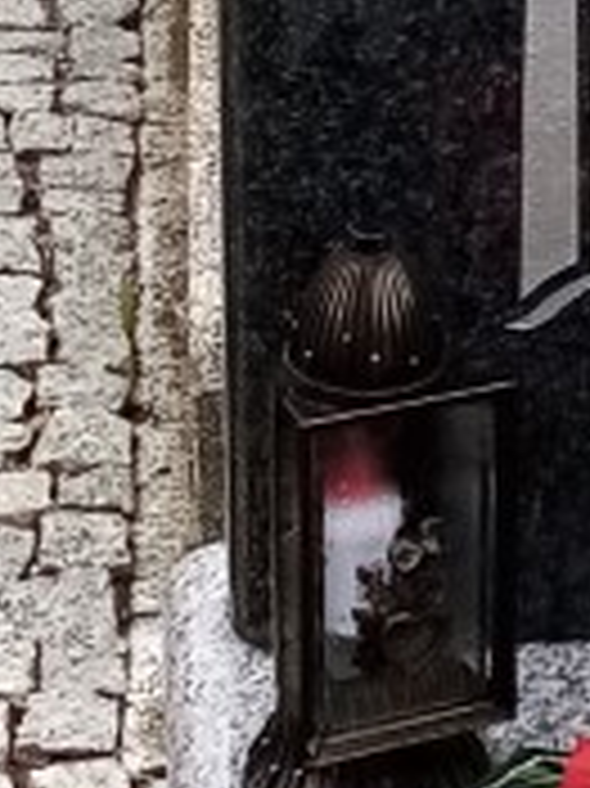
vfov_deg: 20.2
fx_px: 2162
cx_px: 1045
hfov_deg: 13.9
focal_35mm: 95
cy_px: 63
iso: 104
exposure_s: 1/385
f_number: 1.8
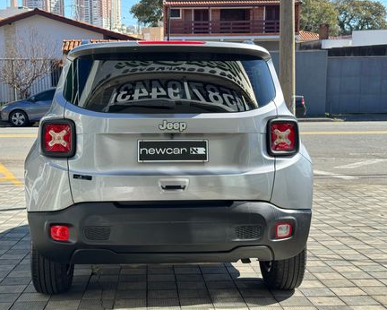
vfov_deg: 29.7
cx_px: 177
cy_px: 157
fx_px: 584
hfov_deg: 36.6
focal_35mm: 51
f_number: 1.78
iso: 64
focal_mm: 6.76
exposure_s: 1/1011
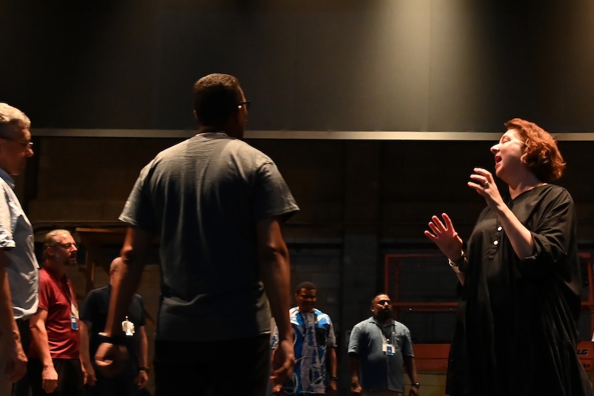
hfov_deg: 26.3
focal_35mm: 75
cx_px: 516
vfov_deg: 18.1
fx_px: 1237
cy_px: 273
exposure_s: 1/80
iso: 5000
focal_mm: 31
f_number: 3.5
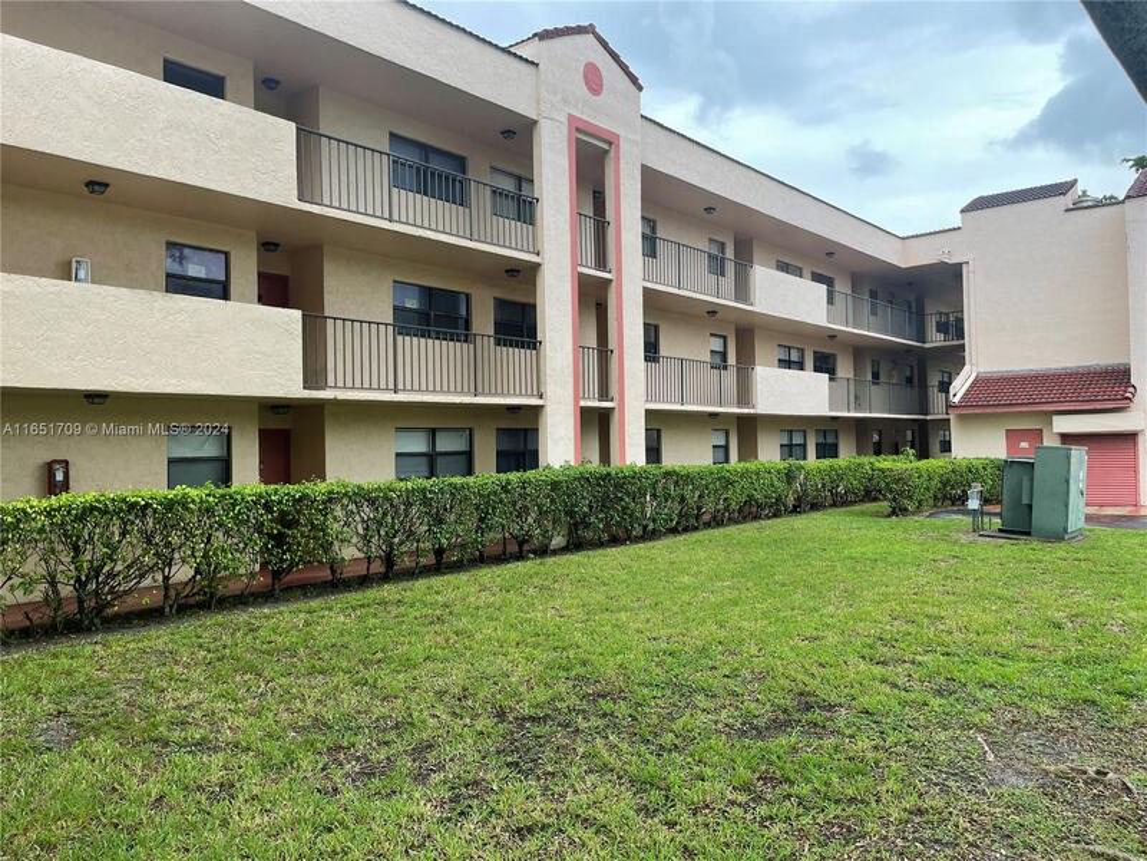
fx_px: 862
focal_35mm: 26
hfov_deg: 67.3
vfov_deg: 53.1
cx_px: 574
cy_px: 430
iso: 32
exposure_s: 1/347
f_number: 1.6
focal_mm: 4.2
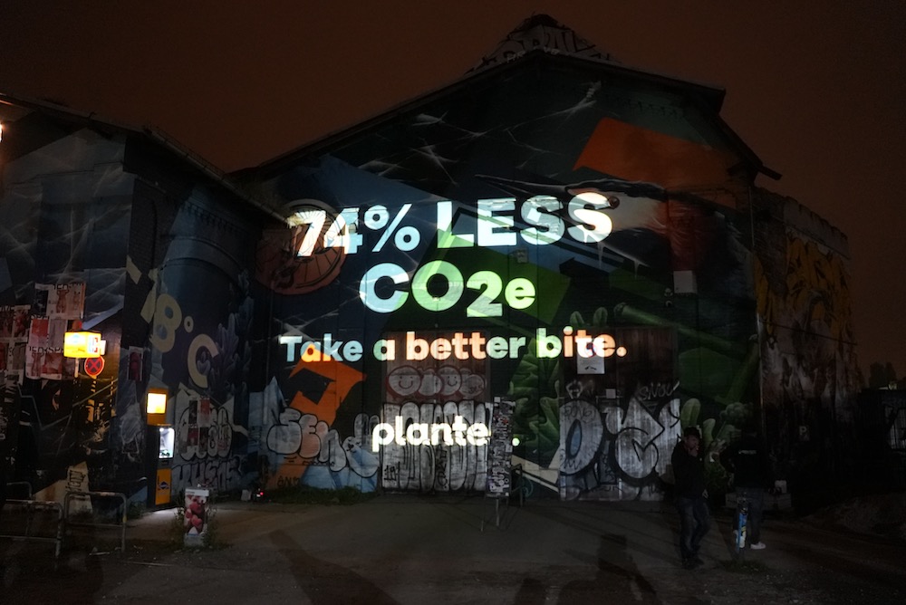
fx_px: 705
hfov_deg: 65.4
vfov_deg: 46.5
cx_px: 453
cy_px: 302
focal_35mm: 28
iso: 12800
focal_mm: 28
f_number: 2.8
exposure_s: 1/60
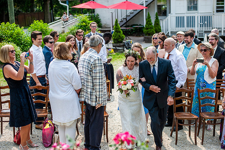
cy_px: 75
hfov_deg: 39.6
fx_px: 312
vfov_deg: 27.0
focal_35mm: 50
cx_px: 112
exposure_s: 1/3200
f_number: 2.8
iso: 320
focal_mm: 50
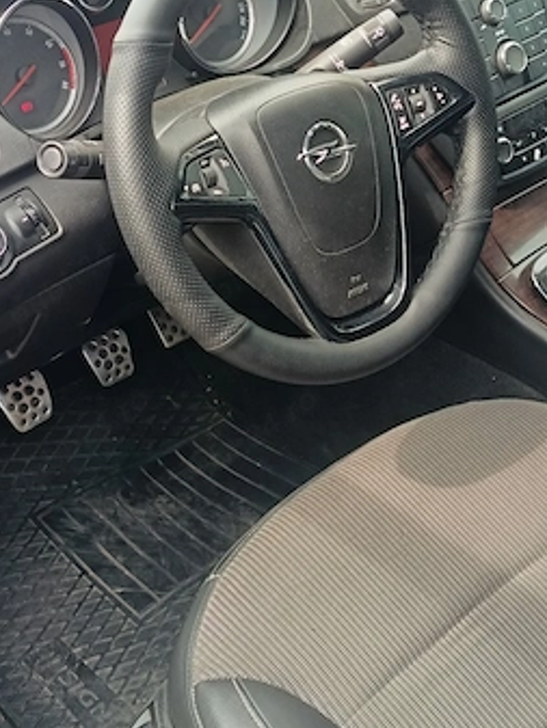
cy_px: 300
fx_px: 1200
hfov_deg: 25.7
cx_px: 290
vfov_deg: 33.7
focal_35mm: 57
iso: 458
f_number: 1.75
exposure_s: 1/100
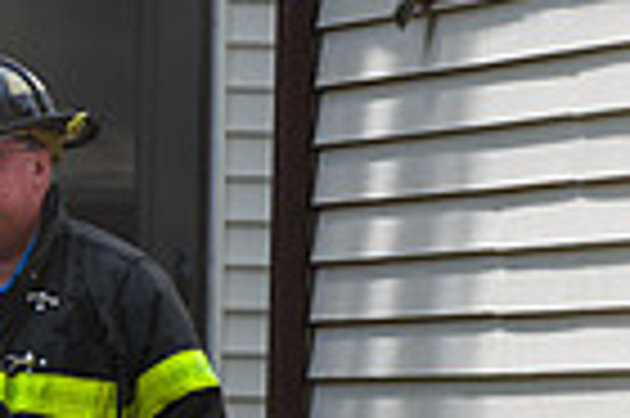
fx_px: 14490
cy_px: 283
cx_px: -378
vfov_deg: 1.7
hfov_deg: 2.5
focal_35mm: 829
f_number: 3.2
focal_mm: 200
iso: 200
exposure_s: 1/2000
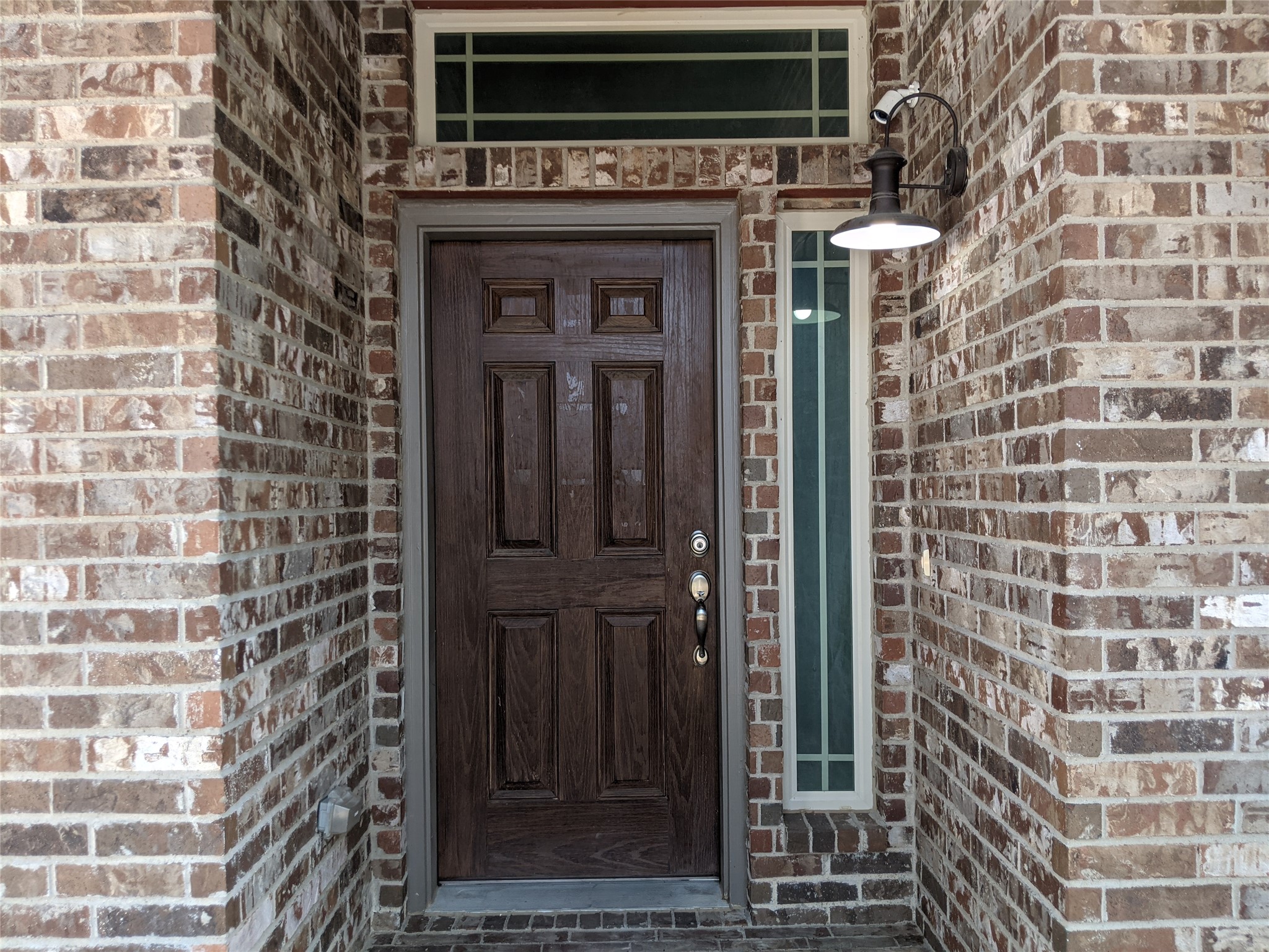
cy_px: 476
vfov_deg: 51.4
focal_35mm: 27
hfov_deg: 65.3
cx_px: 634
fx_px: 990
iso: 39
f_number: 1.8
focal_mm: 4.44
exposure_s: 1/234
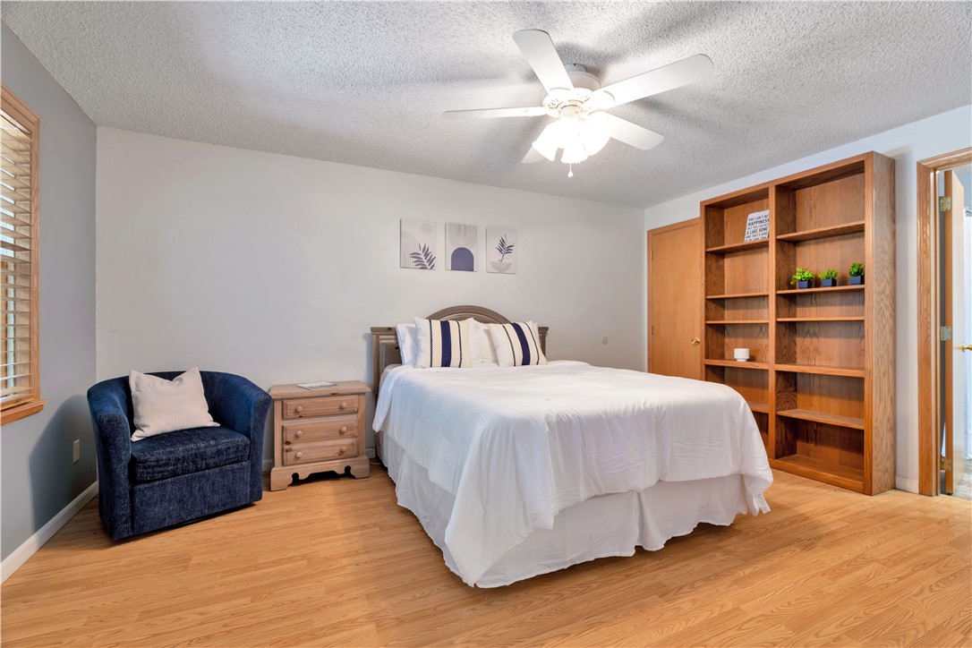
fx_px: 432
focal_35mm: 16
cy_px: 324
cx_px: 486
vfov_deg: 73.7
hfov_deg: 96.7
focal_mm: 16
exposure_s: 3.2
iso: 100
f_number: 7.1
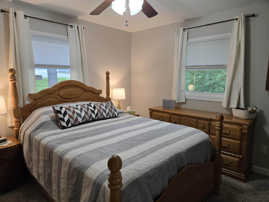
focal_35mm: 23
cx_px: 134
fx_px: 179
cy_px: 101
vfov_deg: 58.9
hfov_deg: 73.9
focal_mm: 5.4
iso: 250
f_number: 1.8
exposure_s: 1/120
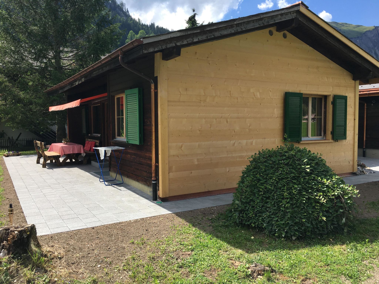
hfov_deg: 61.7
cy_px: 142
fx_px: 318
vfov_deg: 48.2
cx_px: 190
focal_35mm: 29
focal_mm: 4.15
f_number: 2.2
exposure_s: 1/1083
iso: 25
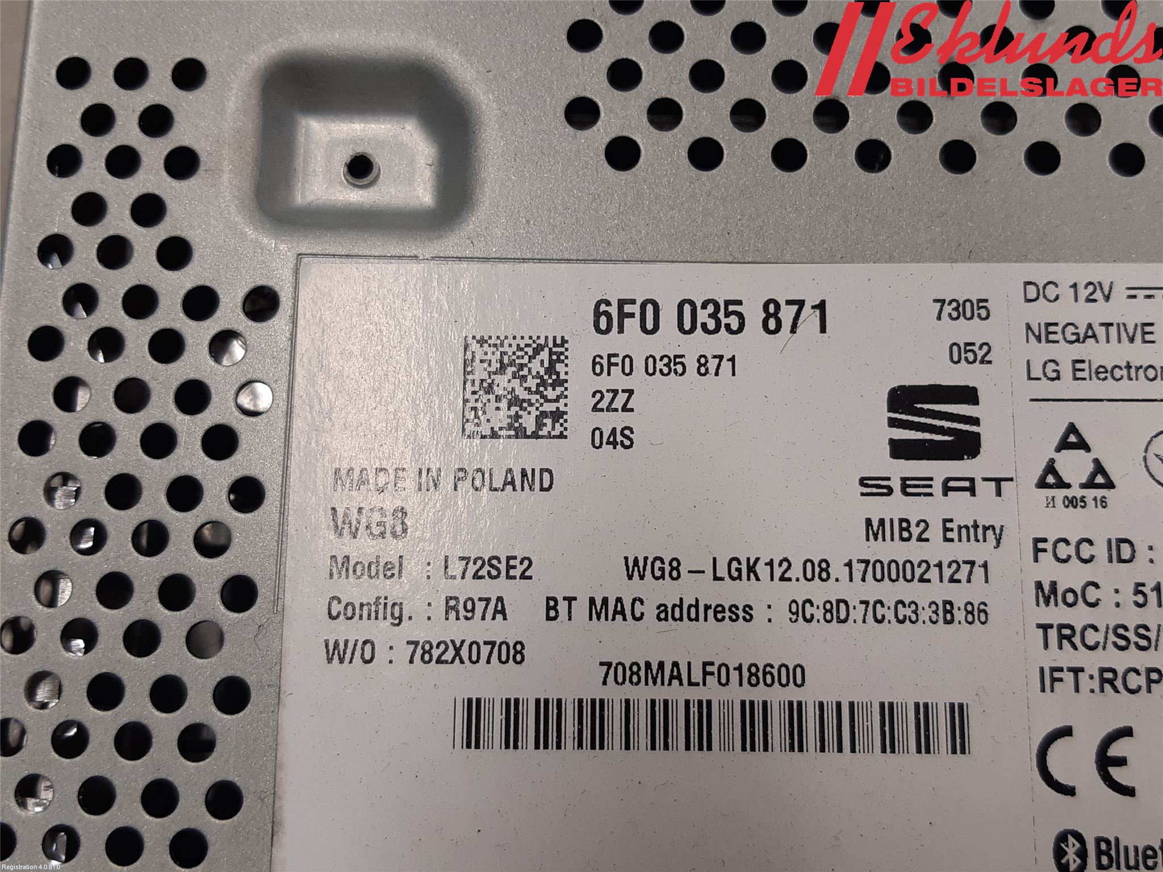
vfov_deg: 53.1
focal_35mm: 26
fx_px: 874
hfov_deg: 67.3
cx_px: 582
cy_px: 436
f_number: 1.7
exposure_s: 1/50
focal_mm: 3.93
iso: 64
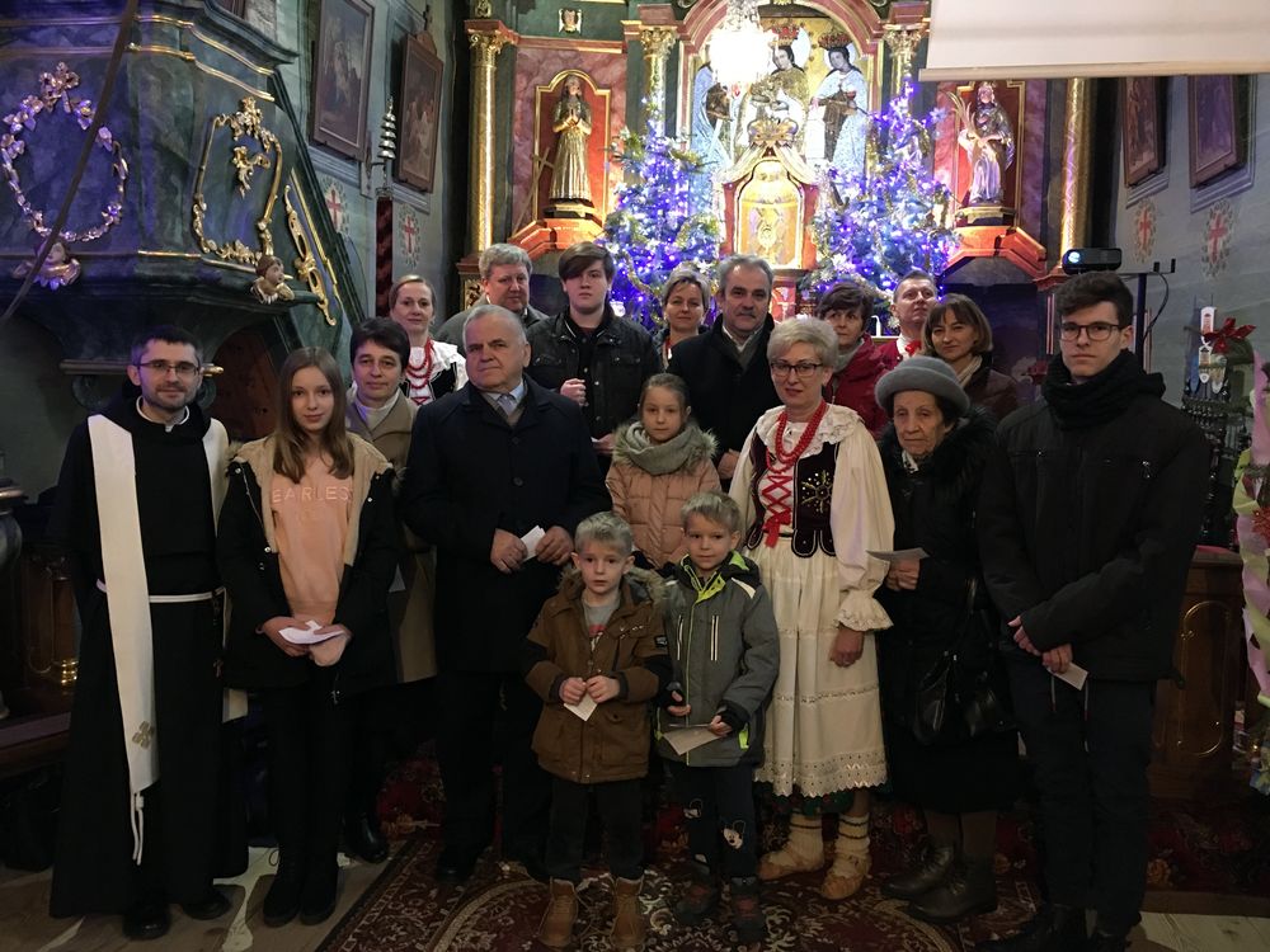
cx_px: 635
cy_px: 476
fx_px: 1064
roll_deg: -0.8
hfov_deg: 61.7
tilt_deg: -3.9
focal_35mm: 29
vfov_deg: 48.2
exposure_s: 1/17
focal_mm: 4.15
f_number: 2.2
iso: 400
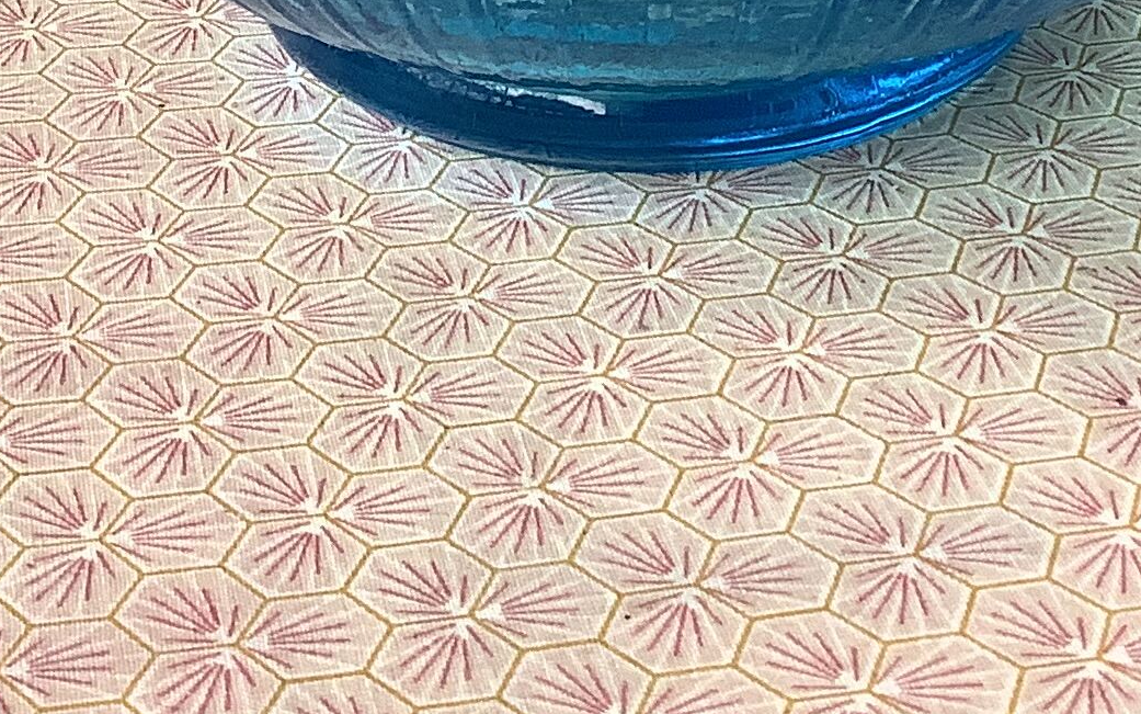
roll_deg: +0.5
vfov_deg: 11.7
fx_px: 3203
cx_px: 616
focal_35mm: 103
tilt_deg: -13.1
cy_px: -592
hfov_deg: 20.2
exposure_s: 1/100
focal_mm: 3.3
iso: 80
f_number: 2.4
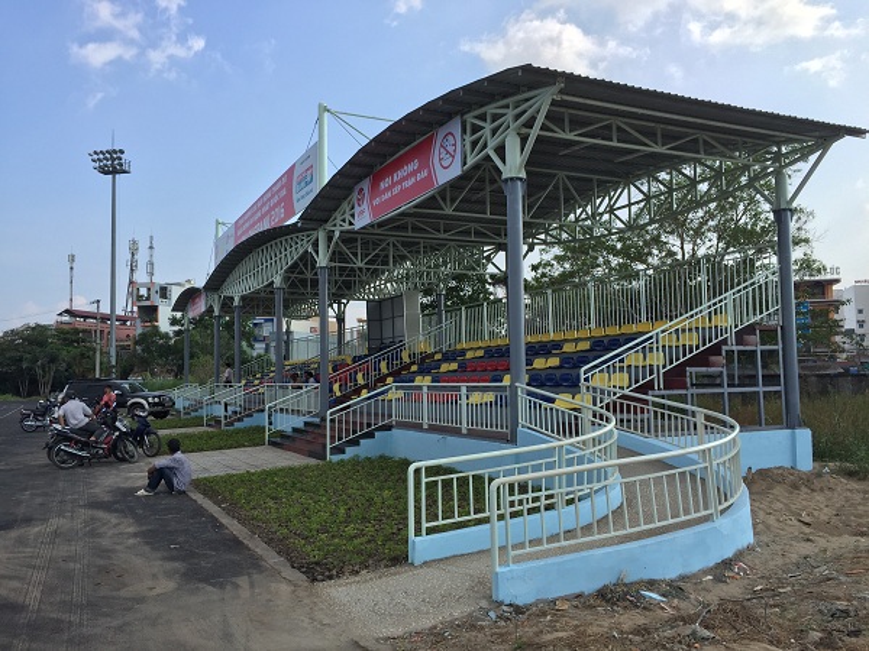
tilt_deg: +4.5
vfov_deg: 48.2
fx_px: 728
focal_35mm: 29
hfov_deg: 61.7
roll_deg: -1.0
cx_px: 434
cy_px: 326
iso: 32
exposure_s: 1/1464
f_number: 2.2
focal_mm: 4.15
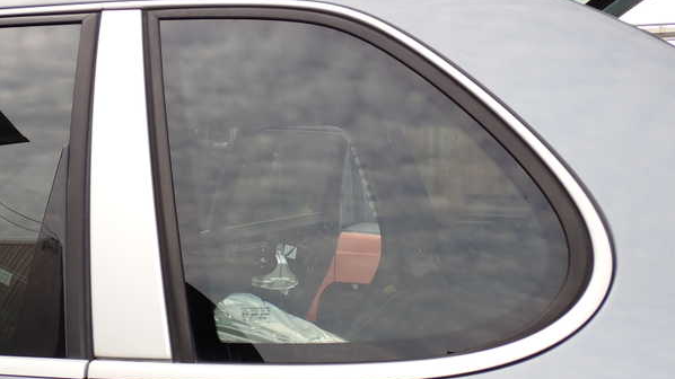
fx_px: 626
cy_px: 186
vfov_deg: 33.7
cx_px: 338
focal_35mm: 35
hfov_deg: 56.6
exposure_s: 1/125
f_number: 3.2
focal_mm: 5.79
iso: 100
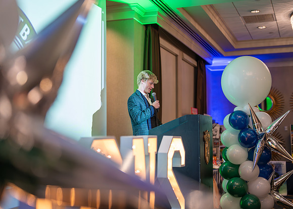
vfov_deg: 26.8
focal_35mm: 53
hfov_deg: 36.9
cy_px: 104
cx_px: 146
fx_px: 439
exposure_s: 1/400
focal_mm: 50
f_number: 1.2
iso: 1250
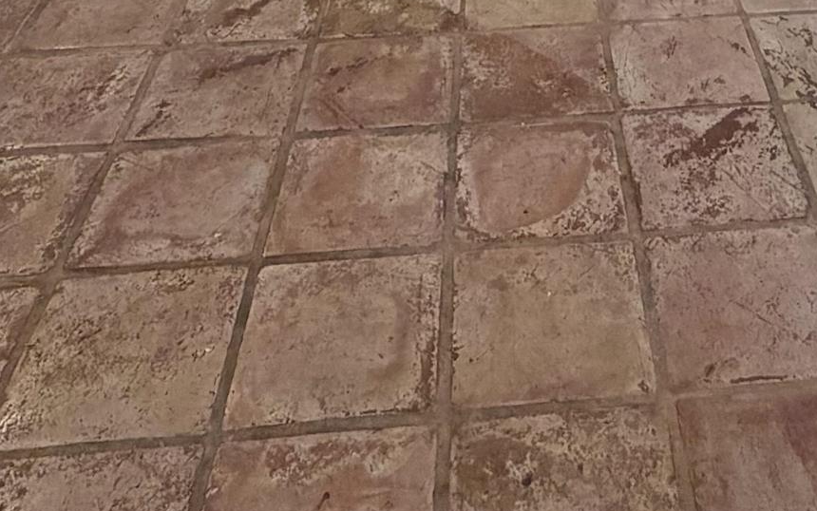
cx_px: 622
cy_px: -570
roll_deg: -0.1
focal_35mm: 53
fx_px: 1180
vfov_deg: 16.7
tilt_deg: -3.0
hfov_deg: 37.2
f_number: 2.2
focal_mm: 2.22
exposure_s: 1/120
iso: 320
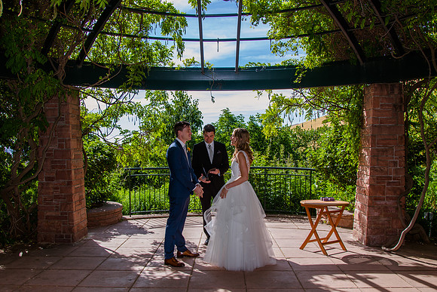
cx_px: 212
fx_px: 392
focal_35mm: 32
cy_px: 168
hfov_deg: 58.2
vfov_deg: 40.7
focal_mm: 24
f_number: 6.3
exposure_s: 1/250
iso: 200
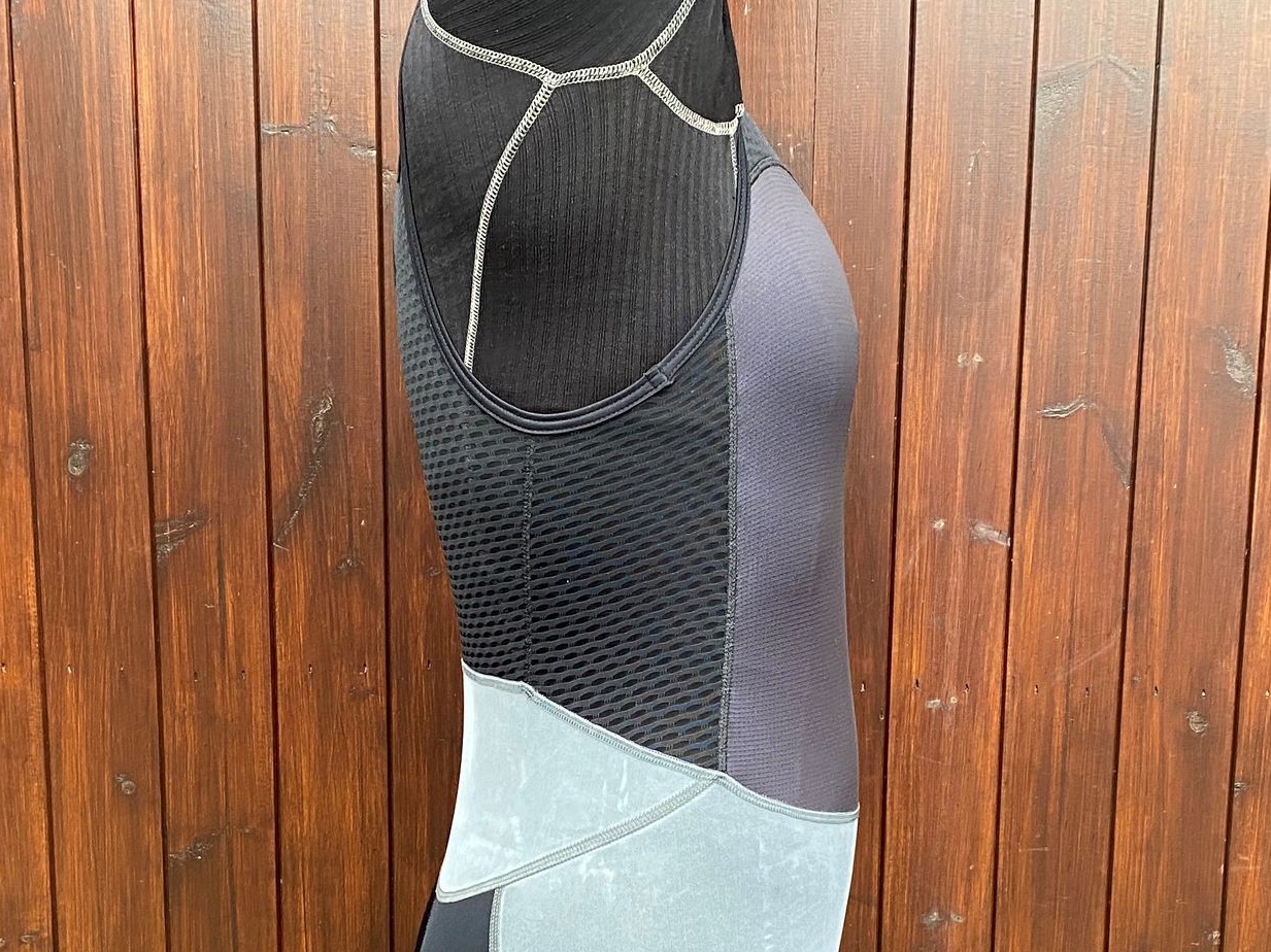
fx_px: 991
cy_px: 466
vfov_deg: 51.3
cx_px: 624
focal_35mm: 27
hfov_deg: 65.3
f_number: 1.8
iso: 200
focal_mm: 4.25
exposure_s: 1/60
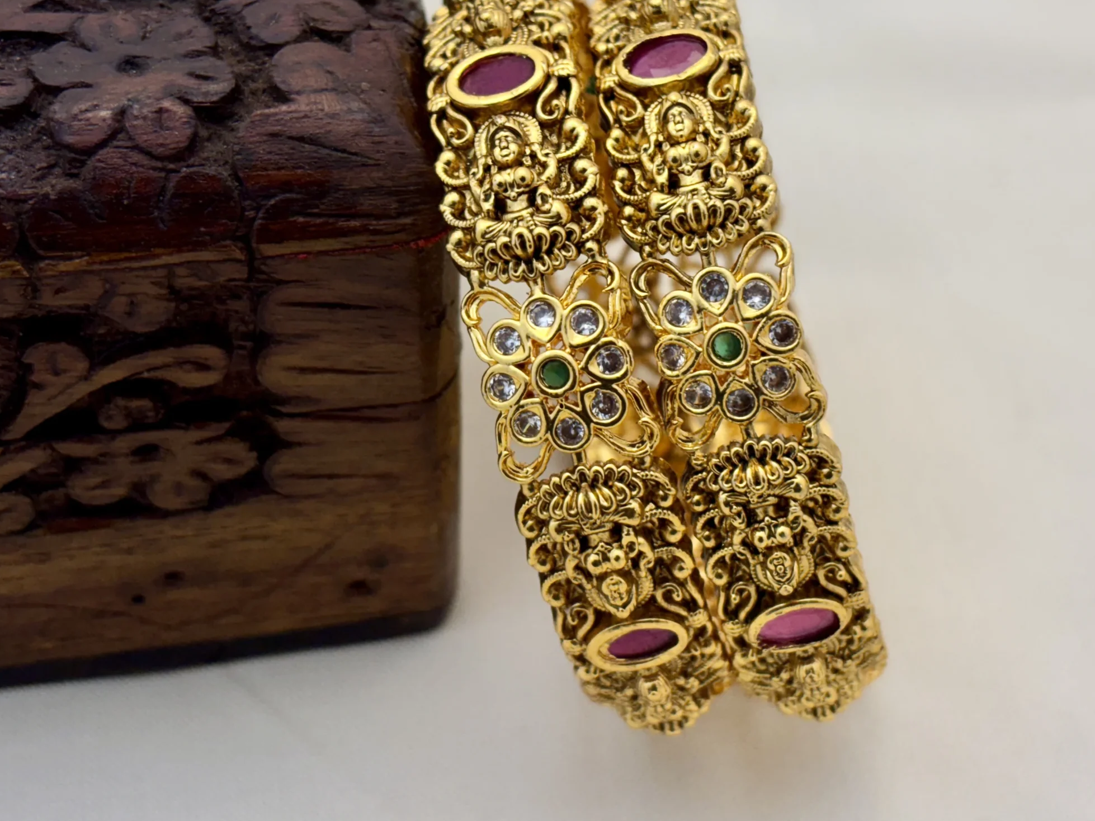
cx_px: 523
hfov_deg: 28.6
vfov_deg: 21.6
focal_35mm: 68
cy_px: 325
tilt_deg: -47.5
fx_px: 2151
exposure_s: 1/100
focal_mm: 5.96
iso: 40
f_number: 1.6
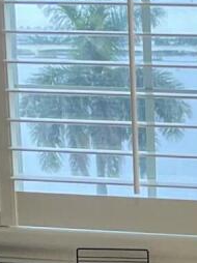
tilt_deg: -14.2
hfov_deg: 7.0
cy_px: 490
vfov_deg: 9.2
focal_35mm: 205
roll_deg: +0.2
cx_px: 373
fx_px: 1558
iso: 100
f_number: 1.6
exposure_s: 1/120
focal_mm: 4.2
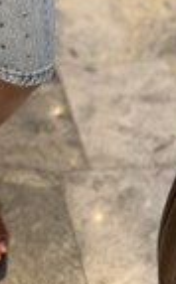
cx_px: -34
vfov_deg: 20.8
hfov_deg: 13.4
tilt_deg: -63.8
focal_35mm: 95
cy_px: -33
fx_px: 731
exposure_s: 1/121
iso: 64
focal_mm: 6.76
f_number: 1.78
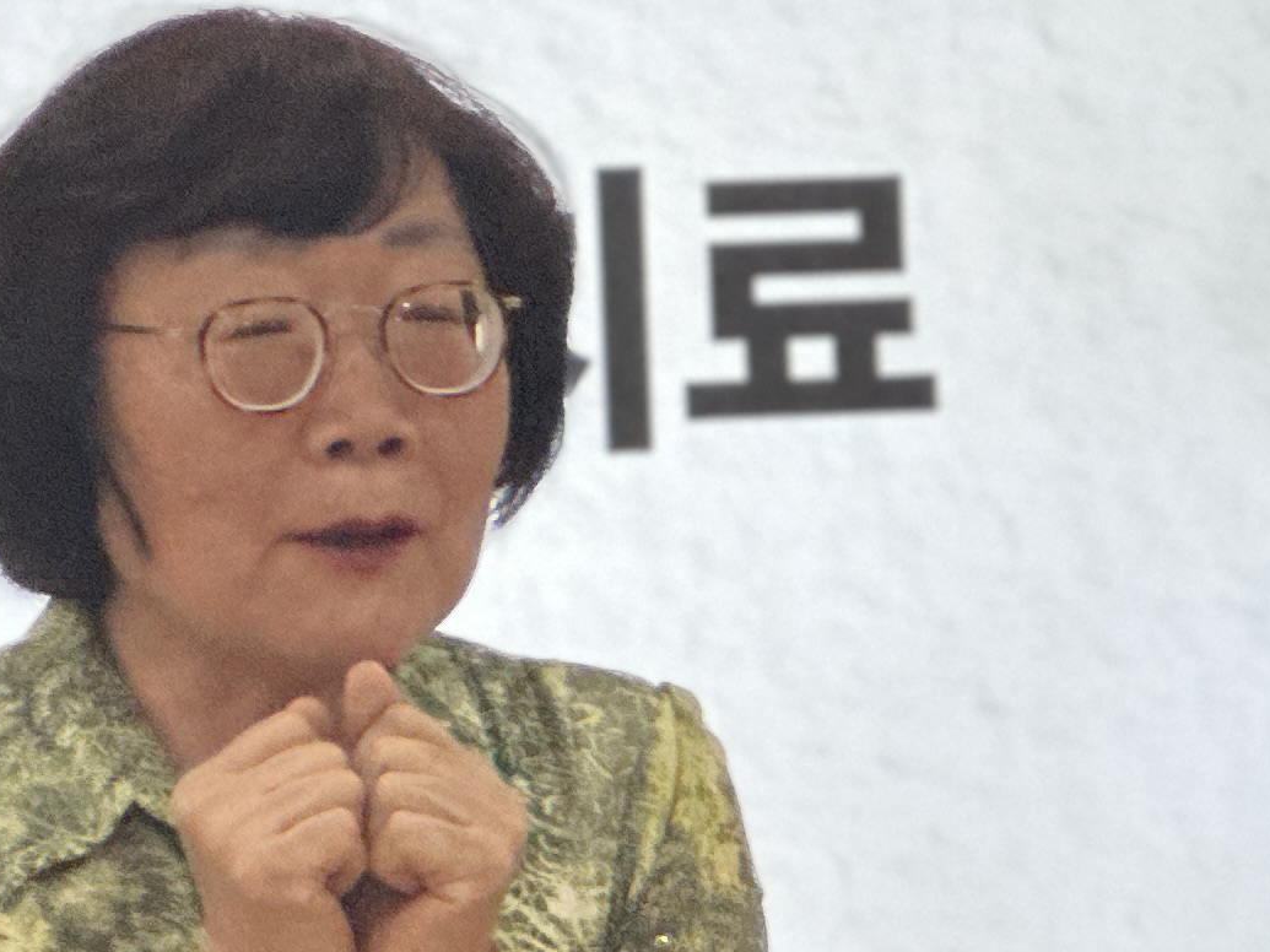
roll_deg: +0.4
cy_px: 1158
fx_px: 11005
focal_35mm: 300
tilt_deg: -4.1
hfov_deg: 6.6
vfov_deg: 4.9
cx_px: 243
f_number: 2.8
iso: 160
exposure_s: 1/120
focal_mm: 9
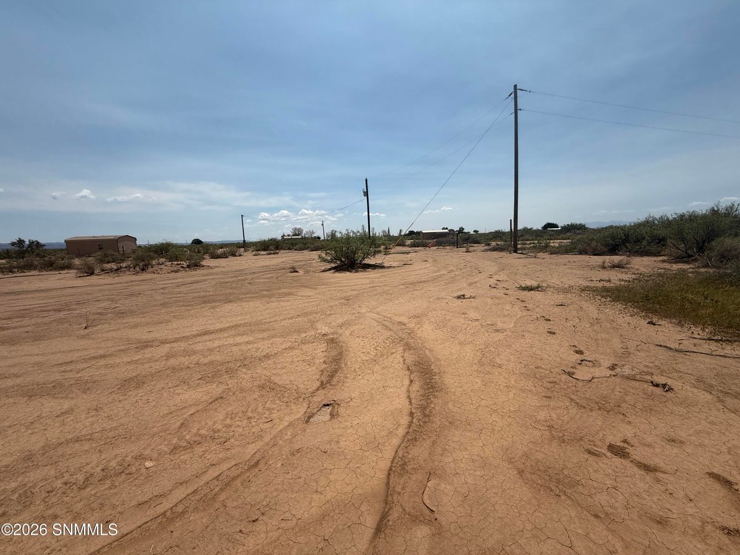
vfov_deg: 85.7
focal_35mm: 14
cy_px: 278
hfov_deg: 102.1
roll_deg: +0.1
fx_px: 299
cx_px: 370
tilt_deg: -8.3
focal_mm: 2.22
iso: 50
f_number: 2.2
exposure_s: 1/6173
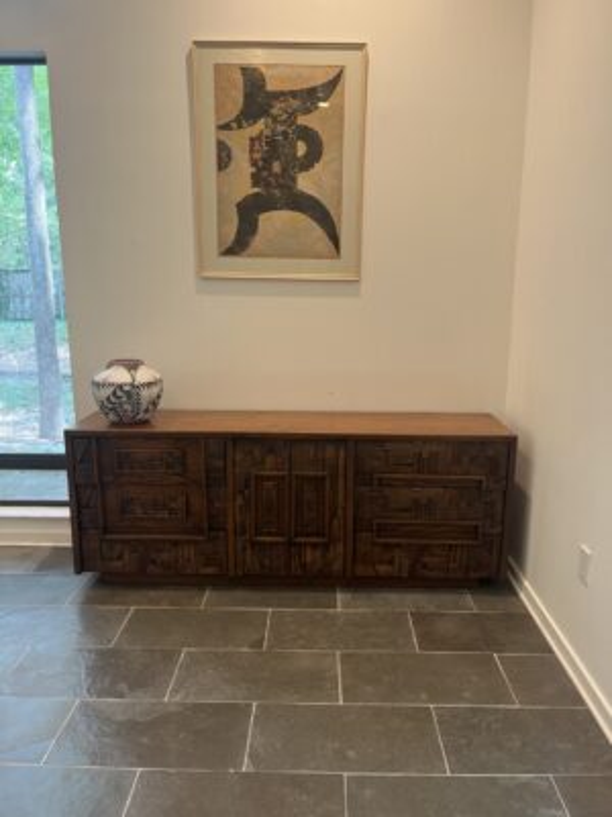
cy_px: 408
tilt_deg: -12.3
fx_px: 613
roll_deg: -0.9
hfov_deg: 53.1
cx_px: 306
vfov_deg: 67.3
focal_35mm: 26
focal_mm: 5.1
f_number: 1.6
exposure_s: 1/60
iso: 125
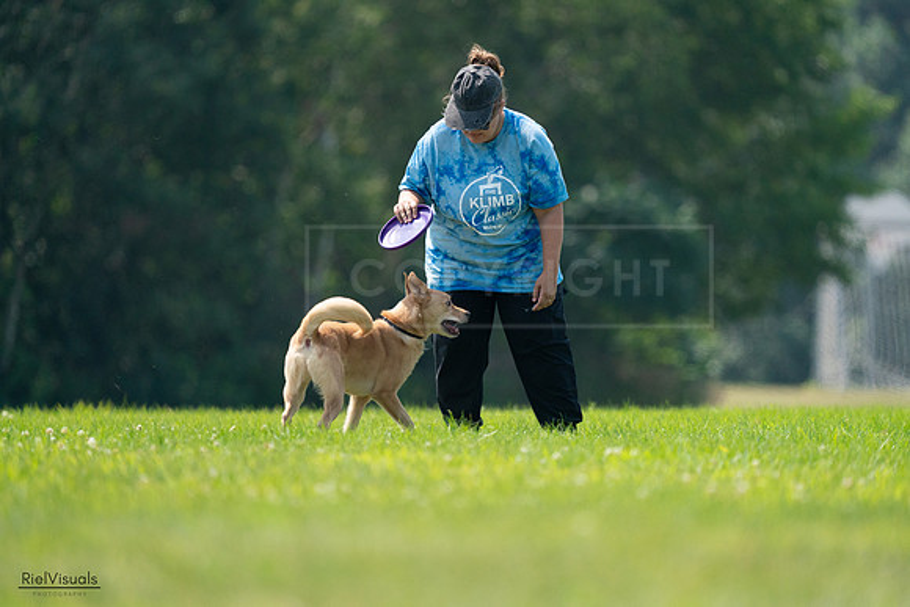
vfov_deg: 2.3
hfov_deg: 3.4
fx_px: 15170
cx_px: 455
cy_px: 304
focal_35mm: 600
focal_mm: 600
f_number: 6.3
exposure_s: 1/4000
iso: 2000
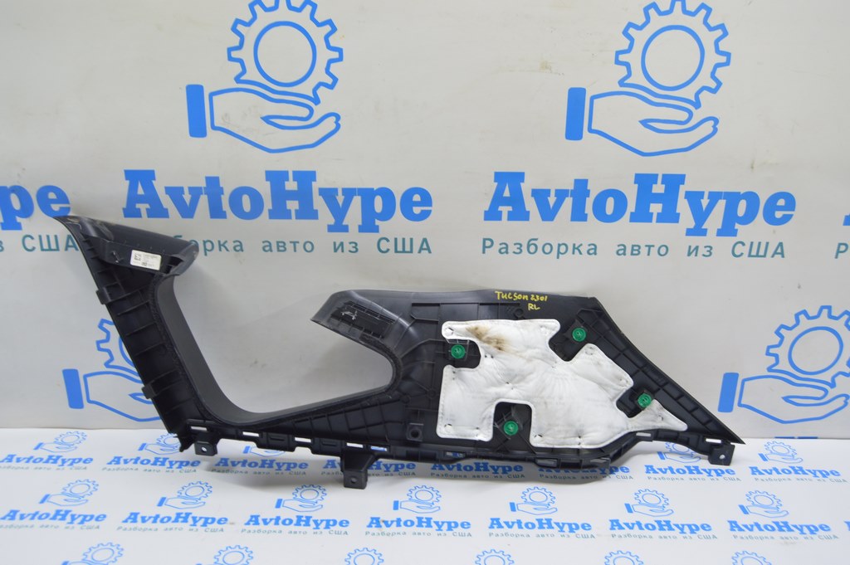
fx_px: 708
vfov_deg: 43.5
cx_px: 425
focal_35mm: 30
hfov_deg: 62.0
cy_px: 282
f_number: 5.6
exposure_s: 1/20
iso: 400
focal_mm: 20
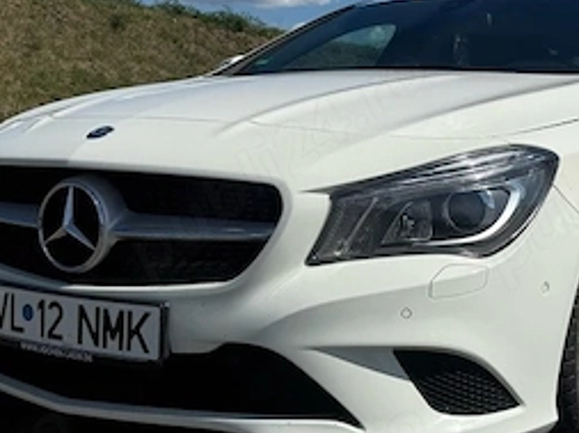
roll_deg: -3.2
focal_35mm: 57
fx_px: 952
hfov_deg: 33.6
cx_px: 368
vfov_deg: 25.5
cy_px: 174
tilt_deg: -0.3
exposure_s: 1/8130
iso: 80
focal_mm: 6.76
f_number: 1.78
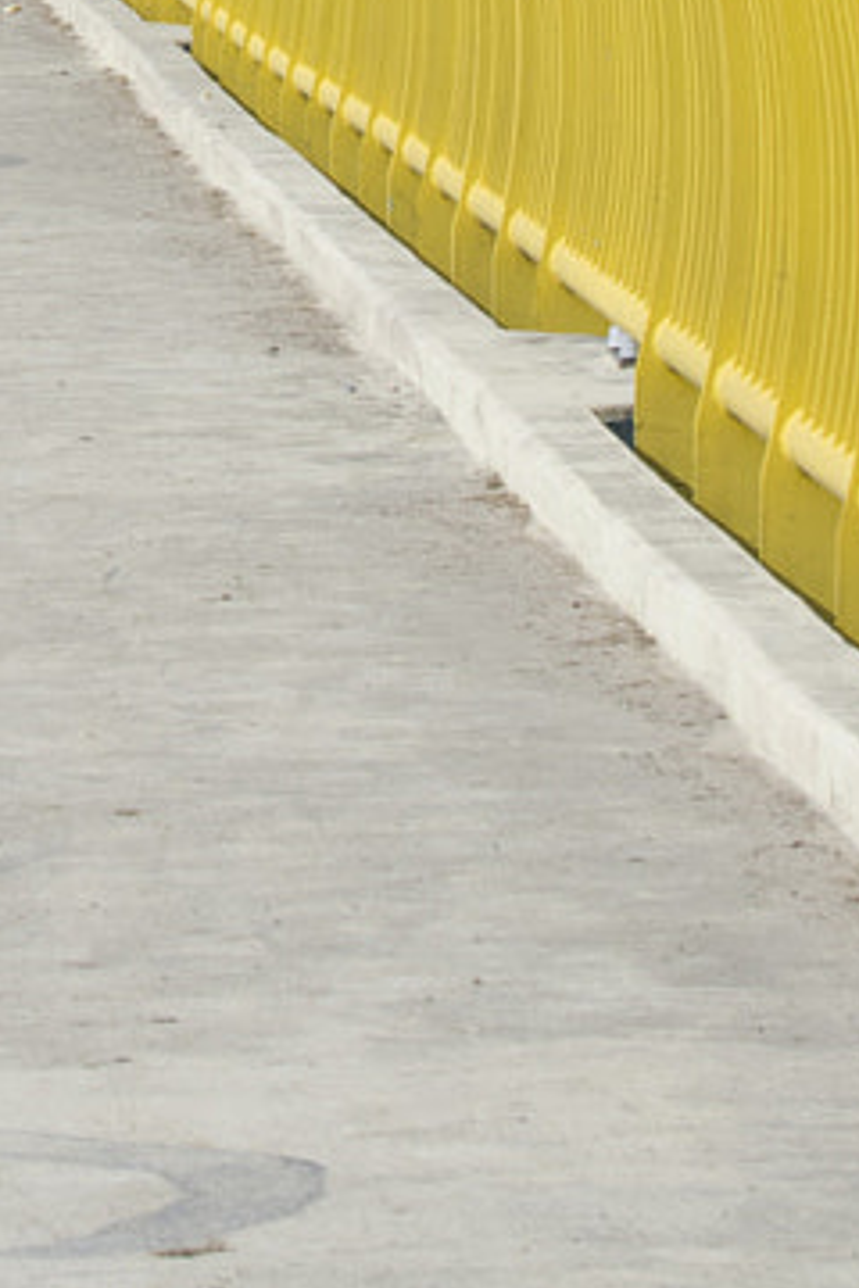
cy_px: -626
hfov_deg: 4.4
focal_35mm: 311
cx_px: -14
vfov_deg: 6.5
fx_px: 11130
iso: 100
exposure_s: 1/100
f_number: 16
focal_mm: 70
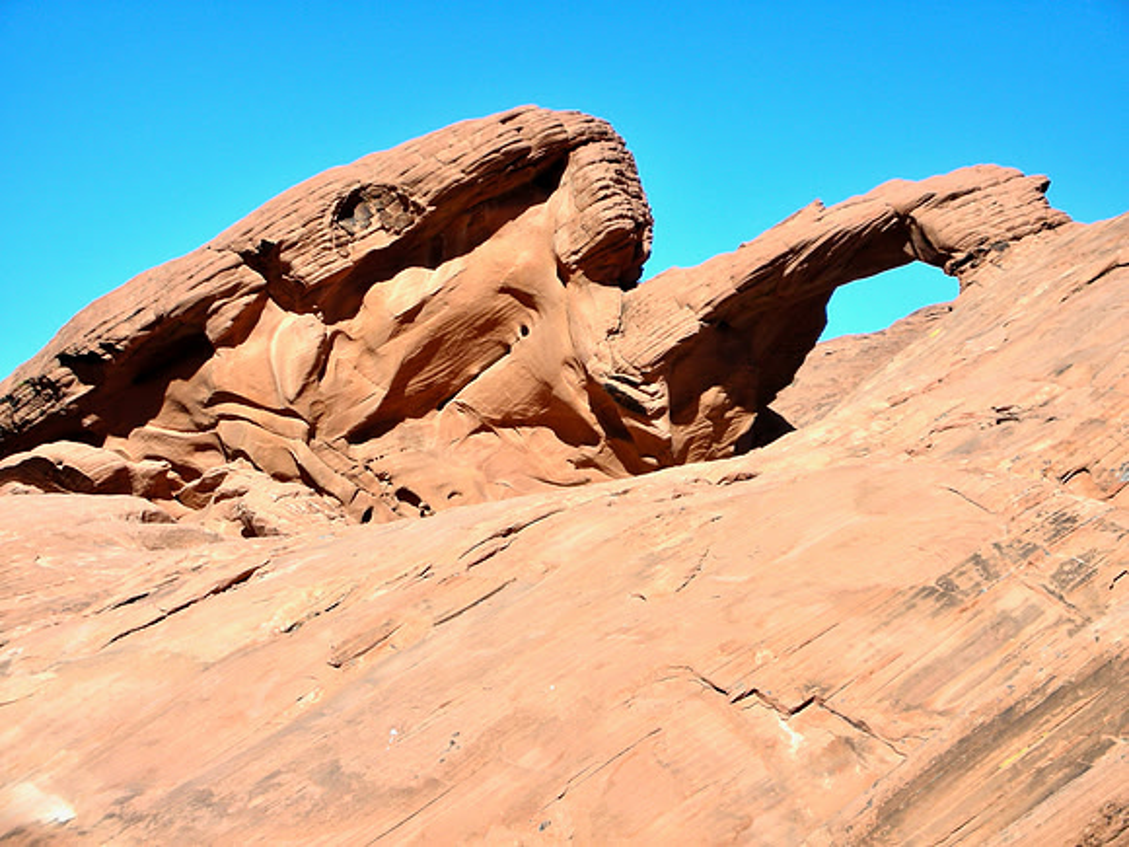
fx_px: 3425
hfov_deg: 18.7
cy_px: 424
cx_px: 564
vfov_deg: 14.1
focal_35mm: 105
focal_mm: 17.4
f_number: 5.4
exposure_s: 1/264
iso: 50
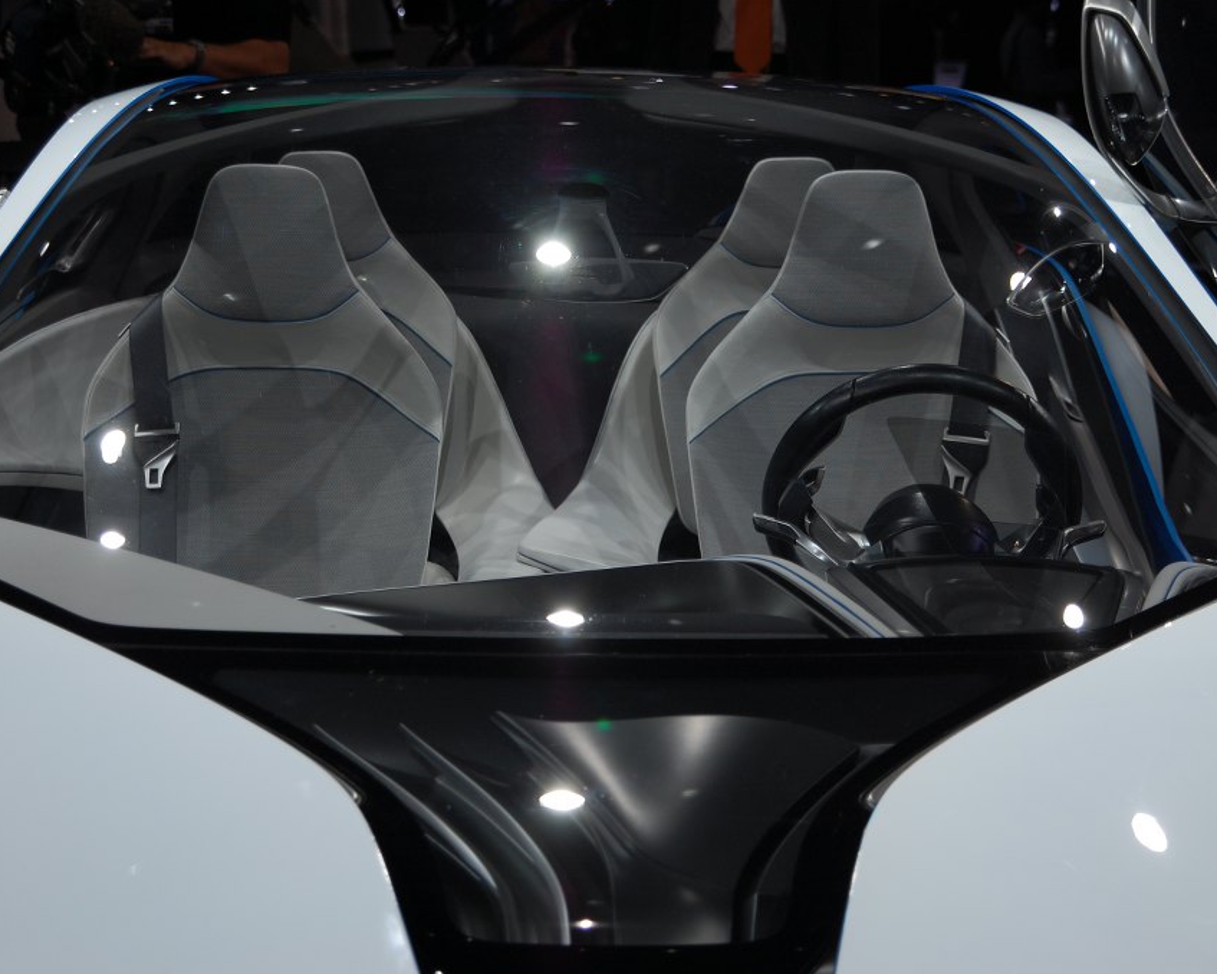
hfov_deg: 18.8
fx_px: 3675
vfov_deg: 15.1
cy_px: 486
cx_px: 568
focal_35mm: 102
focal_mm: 60
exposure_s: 1/500
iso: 200
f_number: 5.6
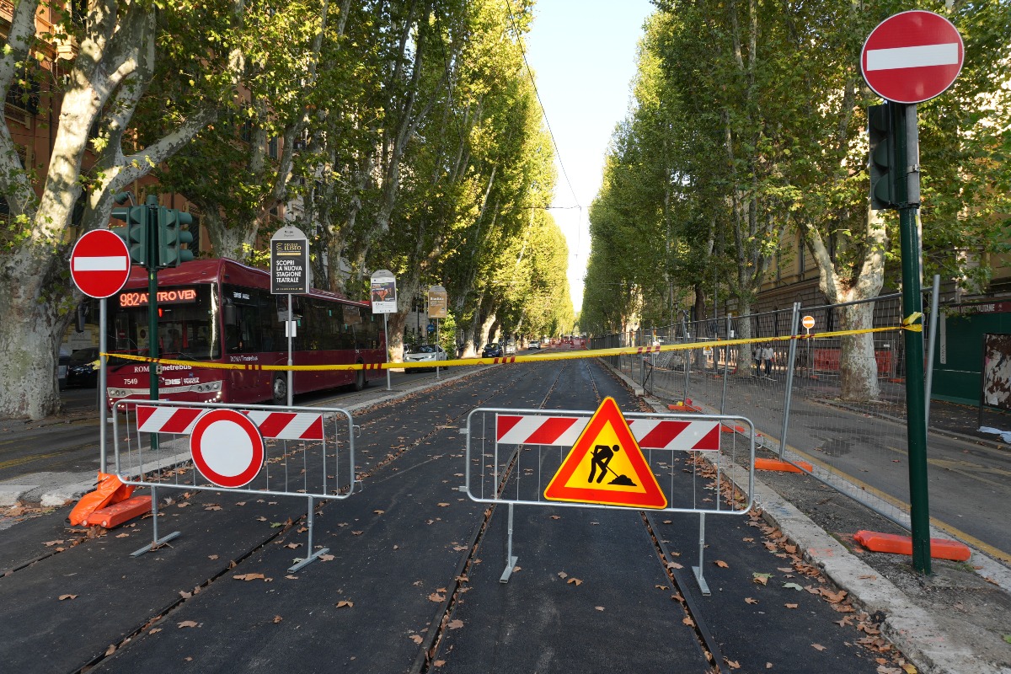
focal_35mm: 24
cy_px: 337
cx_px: 506
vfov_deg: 53.1
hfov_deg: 73.7
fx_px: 674
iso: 100
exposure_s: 1/100
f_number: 5
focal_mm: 16
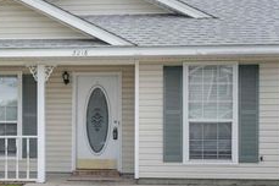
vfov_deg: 19.4
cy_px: 95
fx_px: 542
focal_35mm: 70
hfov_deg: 28.7
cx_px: 93
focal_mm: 32
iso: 800
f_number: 5.6
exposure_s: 1/250
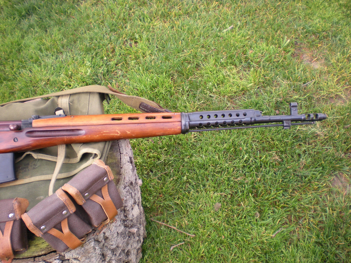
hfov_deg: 49.0
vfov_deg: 37.7
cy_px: 132
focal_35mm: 38
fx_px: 385
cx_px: 176
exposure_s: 1/60
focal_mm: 6.3
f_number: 3.1
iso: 84
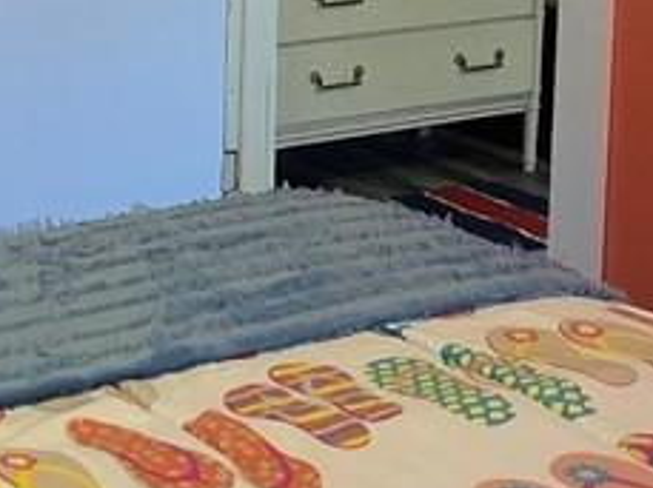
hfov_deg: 20.8
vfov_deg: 15.3
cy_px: -166
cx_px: -9
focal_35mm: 91
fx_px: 1714
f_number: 1.9
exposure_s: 1/60
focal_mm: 2.2
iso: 320
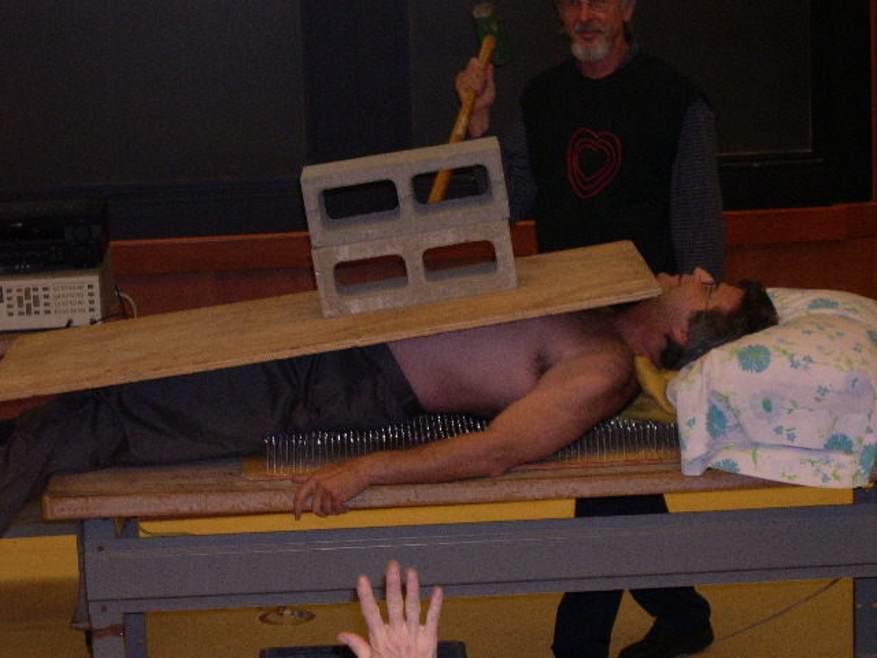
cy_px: 329
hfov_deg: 19.3
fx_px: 2584
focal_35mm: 102
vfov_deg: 14.5
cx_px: 438
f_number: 4.8
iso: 400
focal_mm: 21.6
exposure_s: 1/60
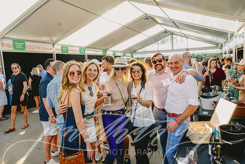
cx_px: 122
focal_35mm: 28
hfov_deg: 66.4
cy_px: 82
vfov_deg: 47.2
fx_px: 187
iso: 640
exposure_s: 1/200
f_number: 7.1
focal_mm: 27.5
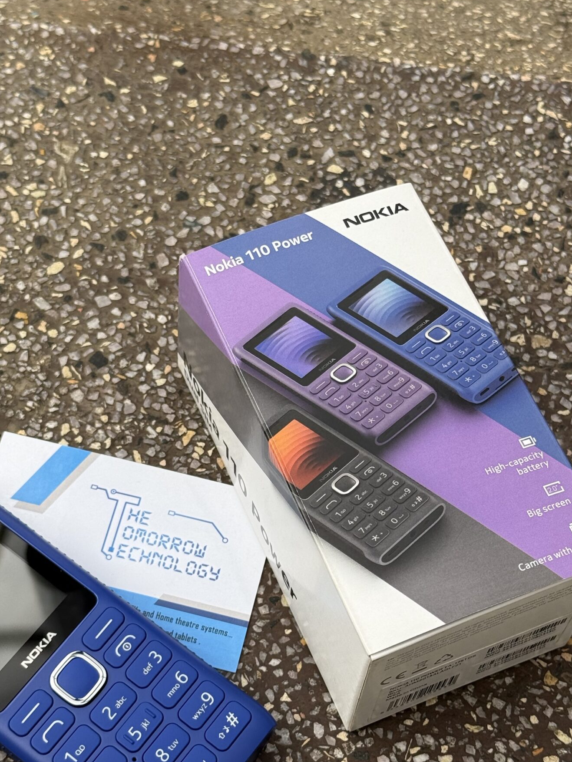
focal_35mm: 70
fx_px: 1542
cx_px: 222
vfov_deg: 27.8
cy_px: 418
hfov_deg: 21.0
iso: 64
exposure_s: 1/361
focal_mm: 6.76
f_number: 1.78
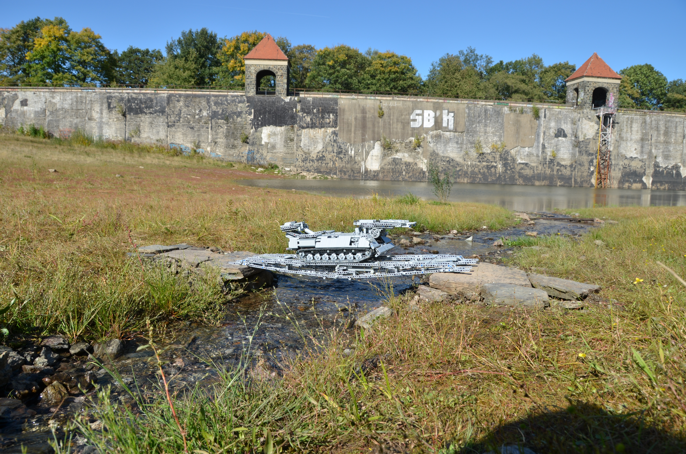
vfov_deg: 47.7
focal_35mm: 27
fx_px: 513
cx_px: 343
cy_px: 227
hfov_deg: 67.5
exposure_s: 1/250
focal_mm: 18
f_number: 8
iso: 100
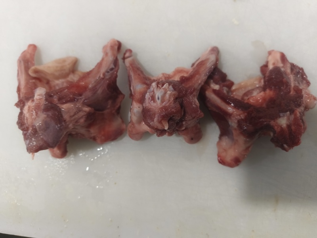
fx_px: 211
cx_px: 158
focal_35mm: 23
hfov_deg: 73.9
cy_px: 119
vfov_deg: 58.9
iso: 1001
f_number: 1.88
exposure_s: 1/120
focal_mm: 5.6
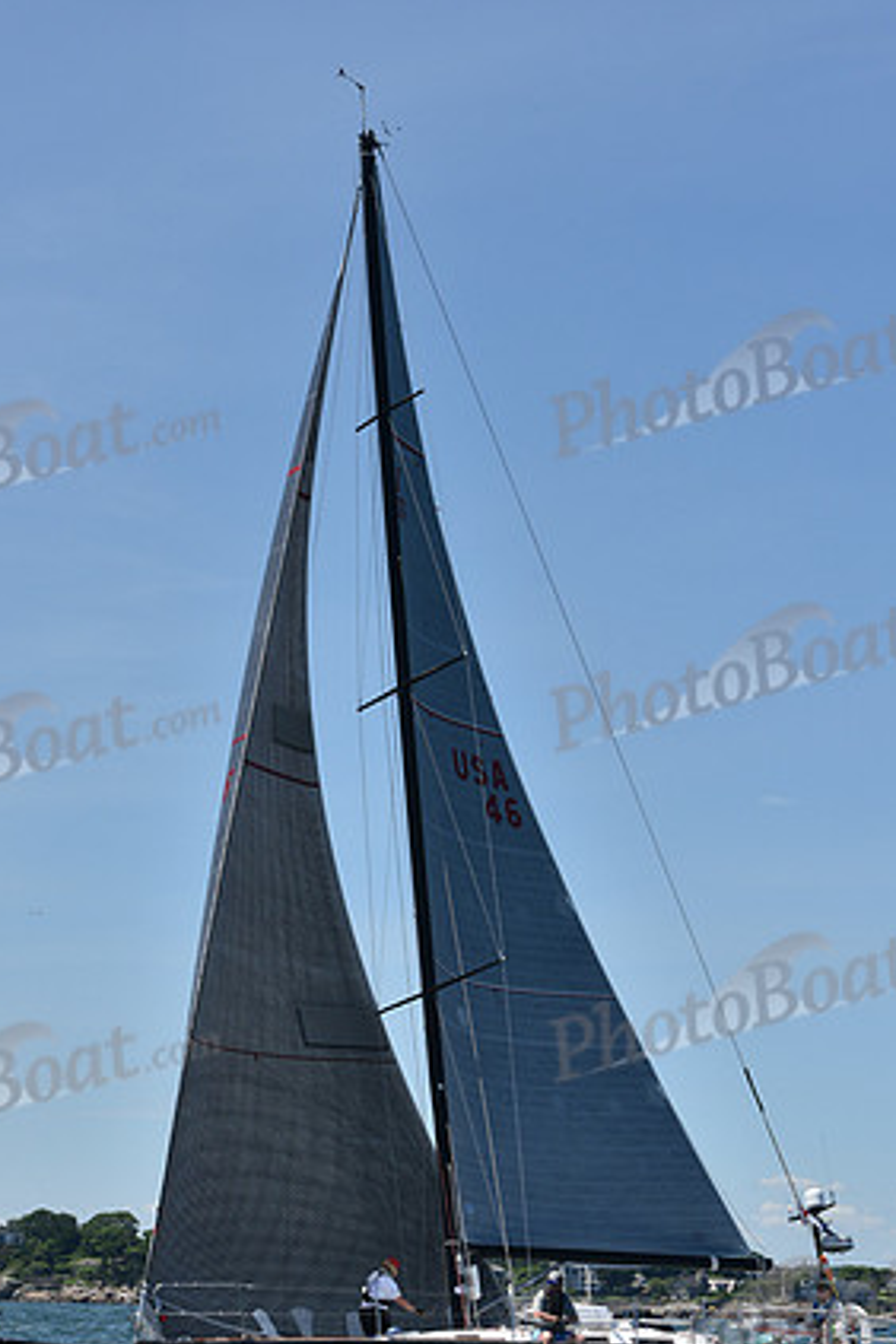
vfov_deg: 21.2
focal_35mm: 96
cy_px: 880
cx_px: 386
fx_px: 3584
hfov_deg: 14.2
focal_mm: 70
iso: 250
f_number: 9
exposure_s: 1/1000
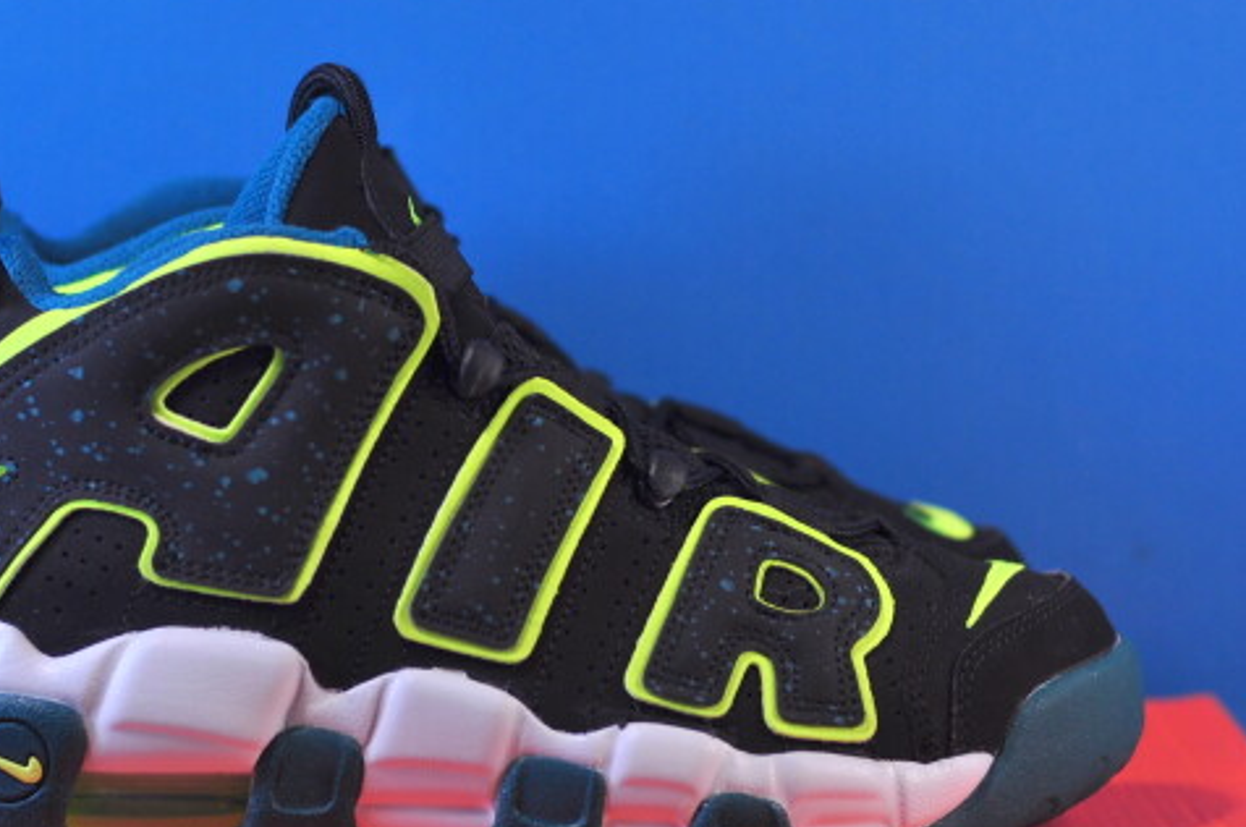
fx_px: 4355
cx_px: 461
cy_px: 383
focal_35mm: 126
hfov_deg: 16.3
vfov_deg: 10.8
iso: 250
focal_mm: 50
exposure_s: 1/320
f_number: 2.8
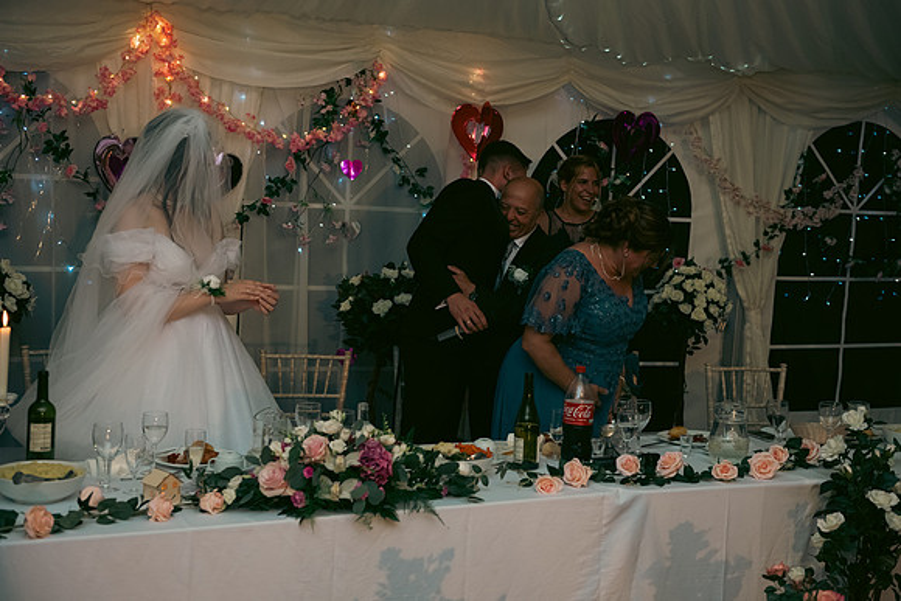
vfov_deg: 27.0
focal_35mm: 50
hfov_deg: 39.6
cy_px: 300
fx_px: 1252
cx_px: 450
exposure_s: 1/160
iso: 800
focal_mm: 50
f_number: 3.5
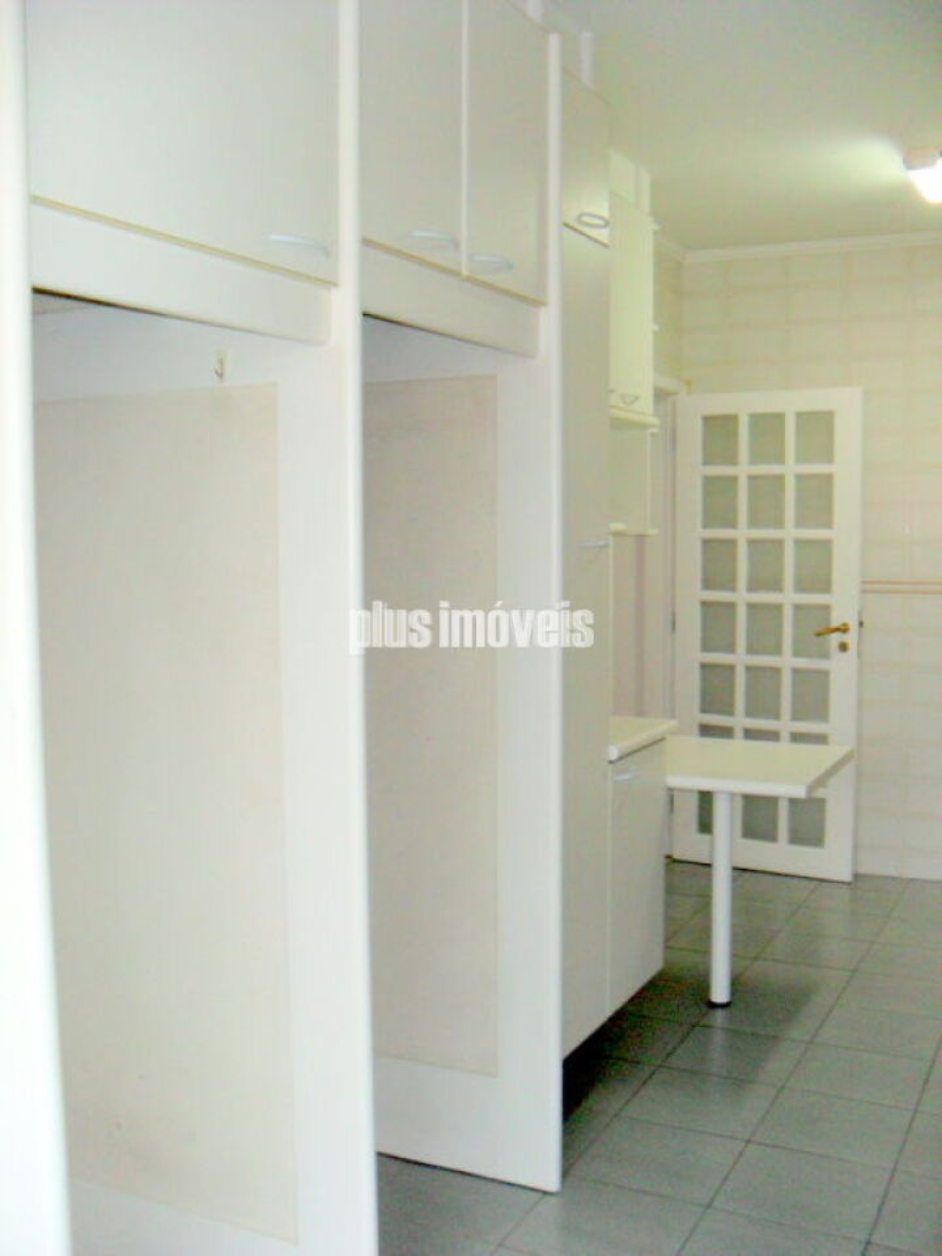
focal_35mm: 35
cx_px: 471
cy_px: 628
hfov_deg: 40.7
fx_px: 1270
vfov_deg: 52.6
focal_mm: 6.3
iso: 200
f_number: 3
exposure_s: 1/45
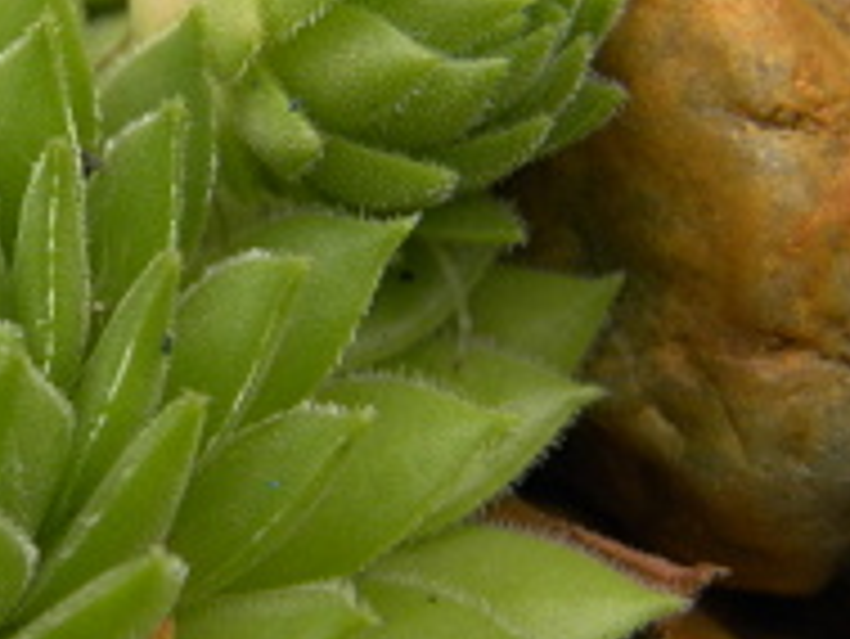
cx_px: -225
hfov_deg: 16.0
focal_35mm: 117
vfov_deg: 12.7
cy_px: 338
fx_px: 2875
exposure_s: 1/100
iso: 200
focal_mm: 8.2
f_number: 3.5
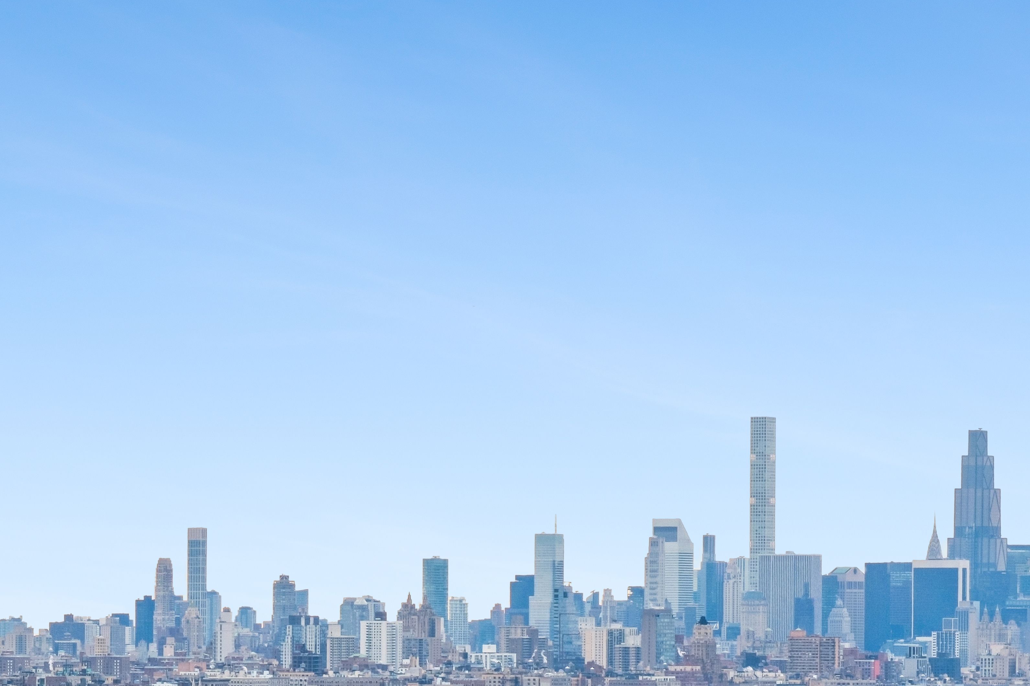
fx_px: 5836
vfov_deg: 6.7
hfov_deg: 10.1
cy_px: 608
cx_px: 225
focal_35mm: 204
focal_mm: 56
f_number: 11
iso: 160
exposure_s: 1/125
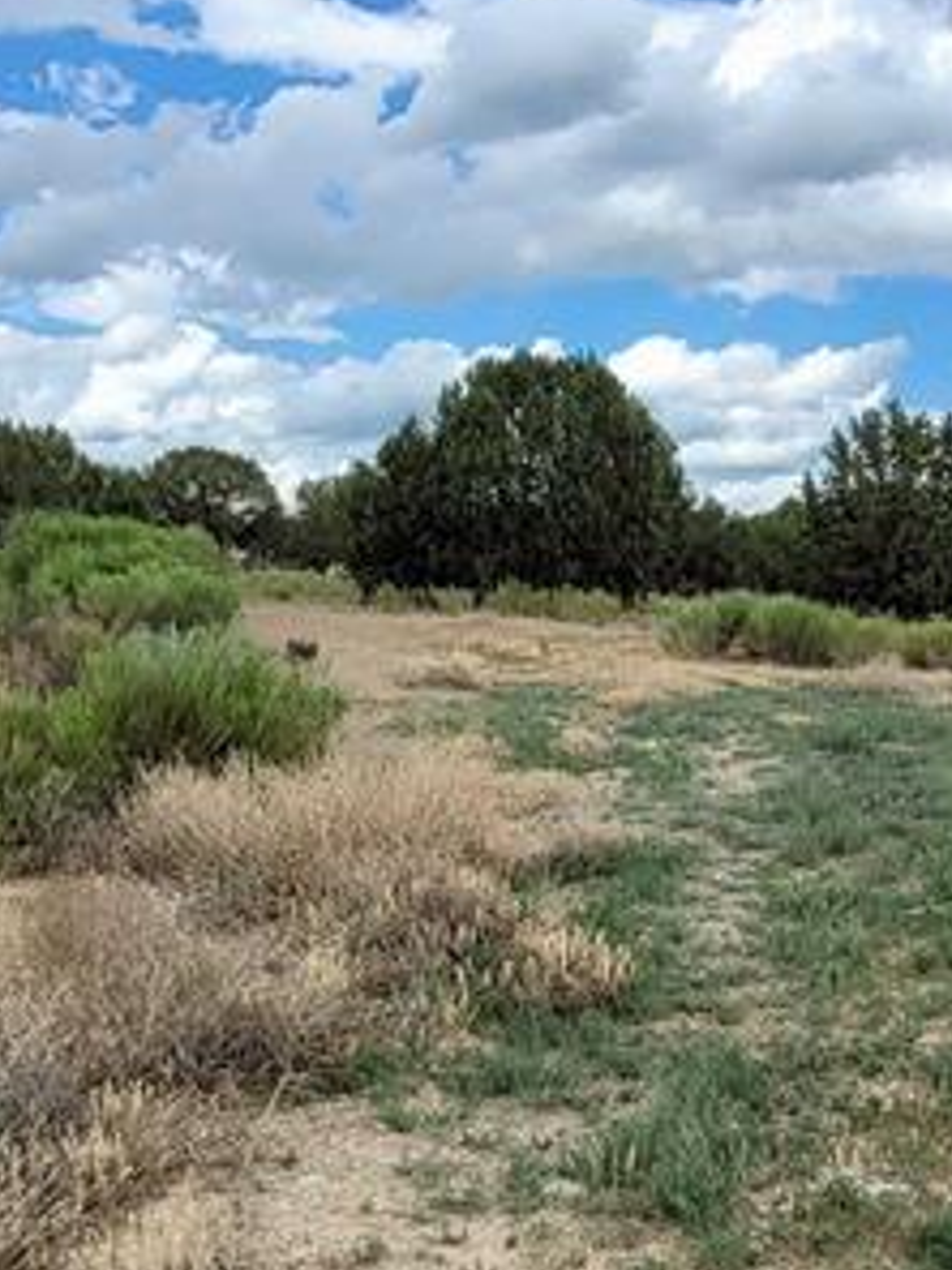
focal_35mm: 45
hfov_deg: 32.2
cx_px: 515
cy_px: 755
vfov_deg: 41.9
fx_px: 1650
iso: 40
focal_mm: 1.74
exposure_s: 1/1346
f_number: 2.2
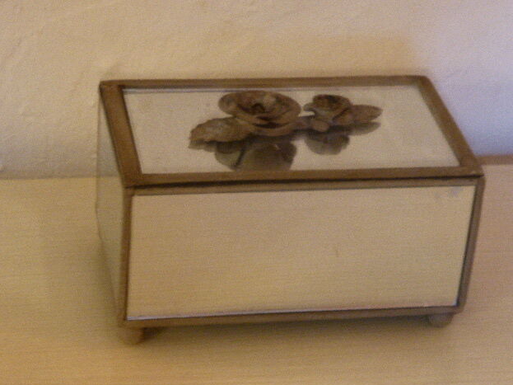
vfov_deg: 13.0
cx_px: 263
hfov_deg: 17.3
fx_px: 1689
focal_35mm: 114
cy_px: 191
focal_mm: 18.2
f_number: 5.3
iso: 500
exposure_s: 1/4
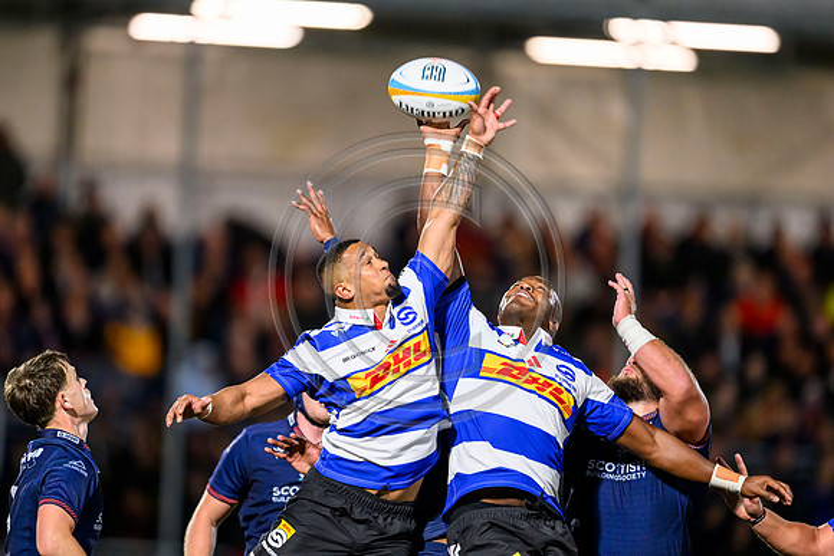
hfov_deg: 3.6
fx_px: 13132
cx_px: 417
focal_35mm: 567
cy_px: 278
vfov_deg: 2.4
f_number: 4
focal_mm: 560
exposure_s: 1/1000
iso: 6400
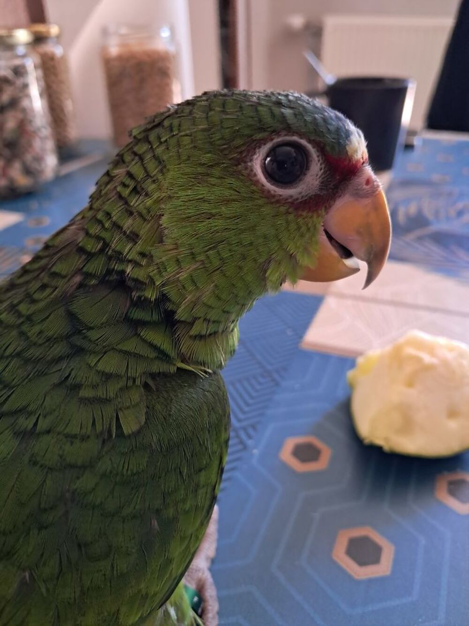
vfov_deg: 65.3
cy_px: 313
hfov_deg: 51.4
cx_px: 234
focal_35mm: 27
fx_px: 488
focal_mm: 4
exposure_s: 1/50
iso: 500
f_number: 1.8
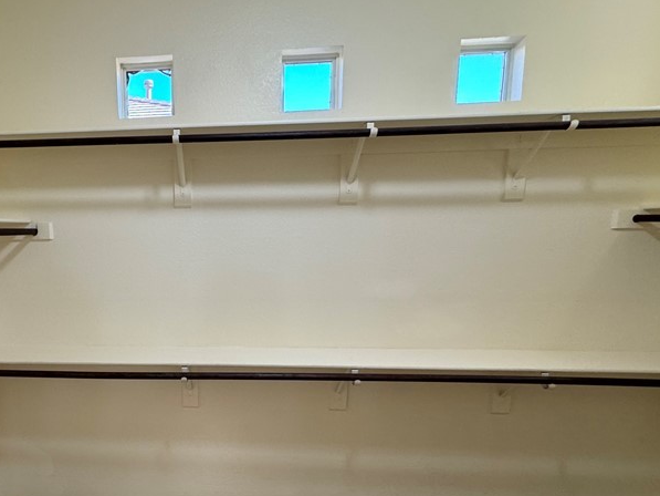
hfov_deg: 68.0
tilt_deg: -11.0
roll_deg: +1.0
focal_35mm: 24
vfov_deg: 56.2
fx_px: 458
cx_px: 184
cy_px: 308
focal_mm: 2.22
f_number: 2.2
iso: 200
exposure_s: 1/60
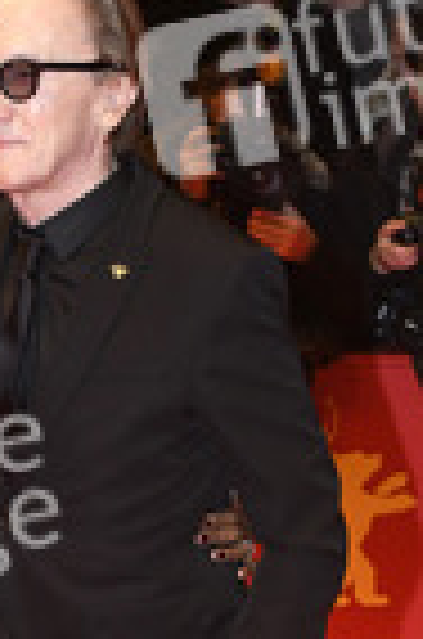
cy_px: 747
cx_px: -40
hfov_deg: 11.9
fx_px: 2001
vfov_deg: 17.4
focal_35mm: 113
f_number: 5
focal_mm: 40
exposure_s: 1/320
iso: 1250
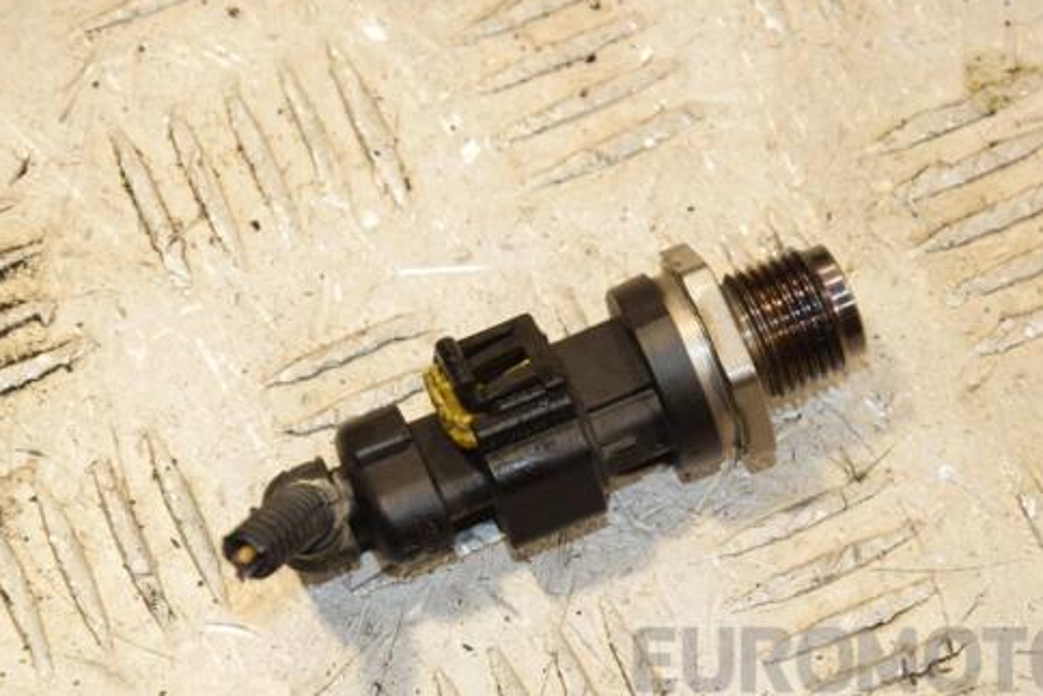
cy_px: 373
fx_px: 4955
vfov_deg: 8.0
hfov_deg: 12.0
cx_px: 593
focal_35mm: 171
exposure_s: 1/200
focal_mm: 92
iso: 800
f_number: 9
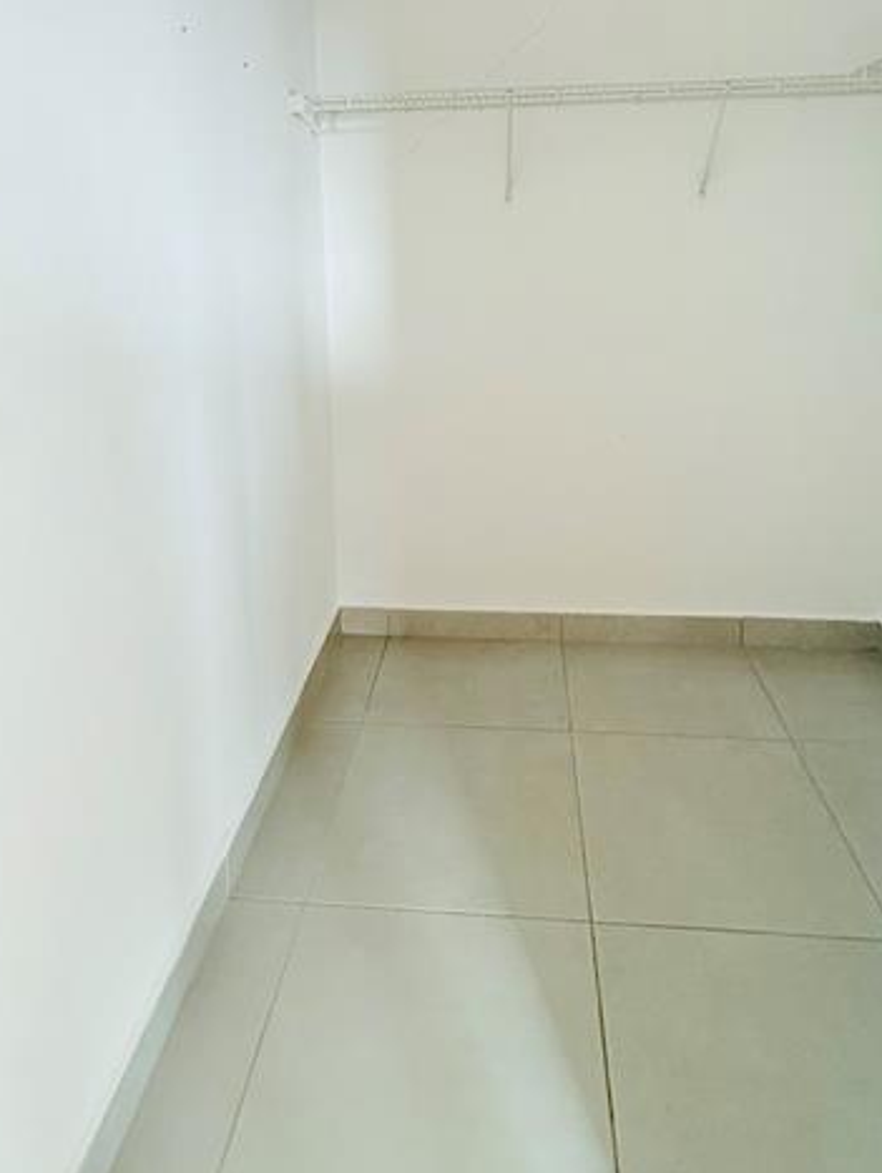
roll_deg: +0.0
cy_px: 314
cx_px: 445
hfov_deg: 58.9
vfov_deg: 69.7
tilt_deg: -6.3
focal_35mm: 23
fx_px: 780
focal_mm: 2.22
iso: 200
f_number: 2.2
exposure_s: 1/99
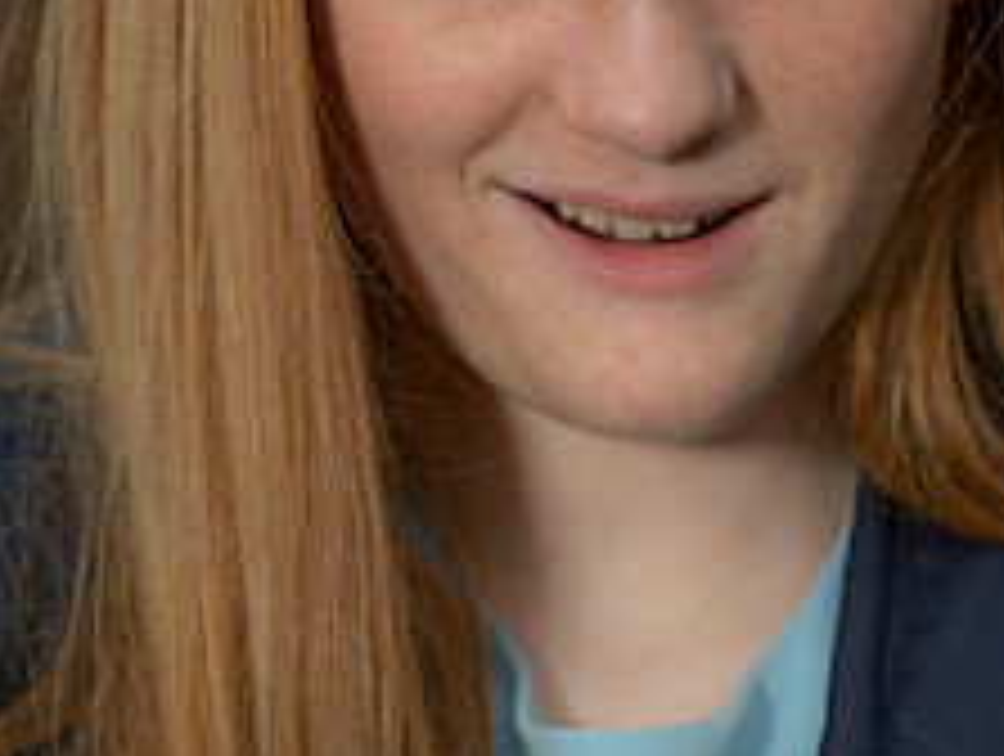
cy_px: 171
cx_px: 792
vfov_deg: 3.1
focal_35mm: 474
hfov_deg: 4.2
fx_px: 13770
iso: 80
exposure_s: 1/250
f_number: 6.3
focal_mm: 190
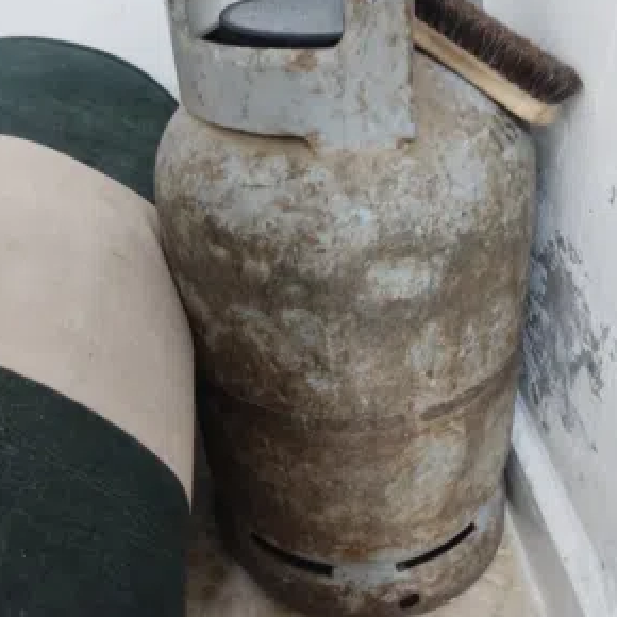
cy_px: 274
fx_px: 686
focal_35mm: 34
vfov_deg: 48.4
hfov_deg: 48.4
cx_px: 304
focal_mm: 4.27
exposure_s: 1/20
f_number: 1.8
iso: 1741
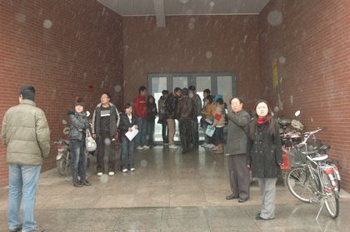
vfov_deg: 31.8
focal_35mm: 42
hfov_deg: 46.4
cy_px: 116
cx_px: 175
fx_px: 408
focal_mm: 28
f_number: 5
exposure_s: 1/60
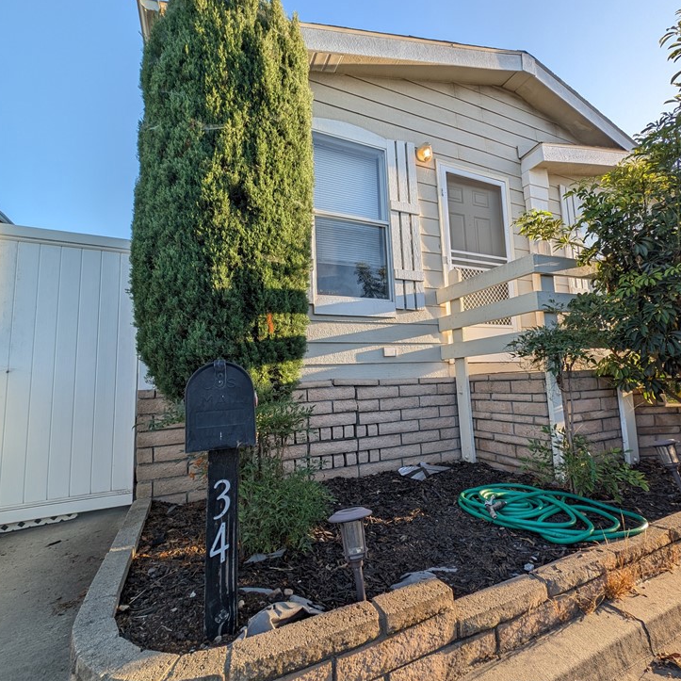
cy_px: 342
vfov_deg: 91.1
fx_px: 334
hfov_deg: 91.0
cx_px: 362
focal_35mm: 15
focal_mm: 2.23
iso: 41
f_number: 1.95
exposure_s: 1/393
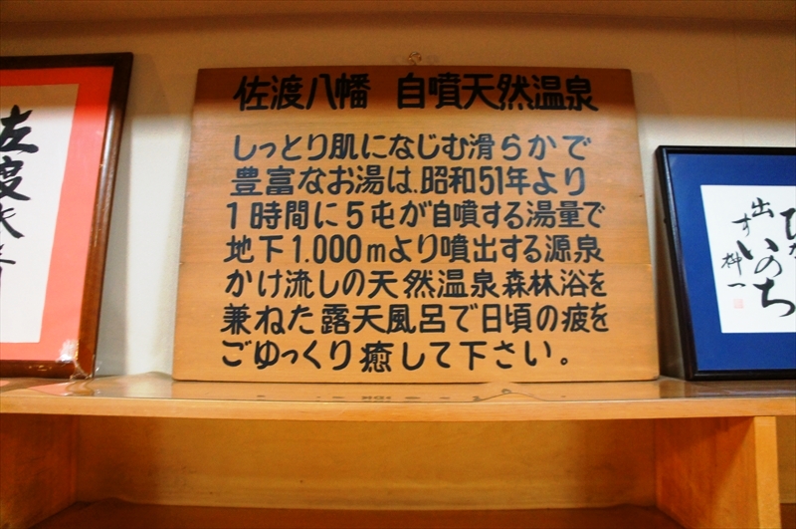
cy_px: 264
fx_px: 596
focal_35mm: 27
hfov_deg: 67.5
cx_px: 398
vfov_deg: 47.8
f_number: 3.5
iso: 1600
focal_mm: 18
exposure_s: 1/25
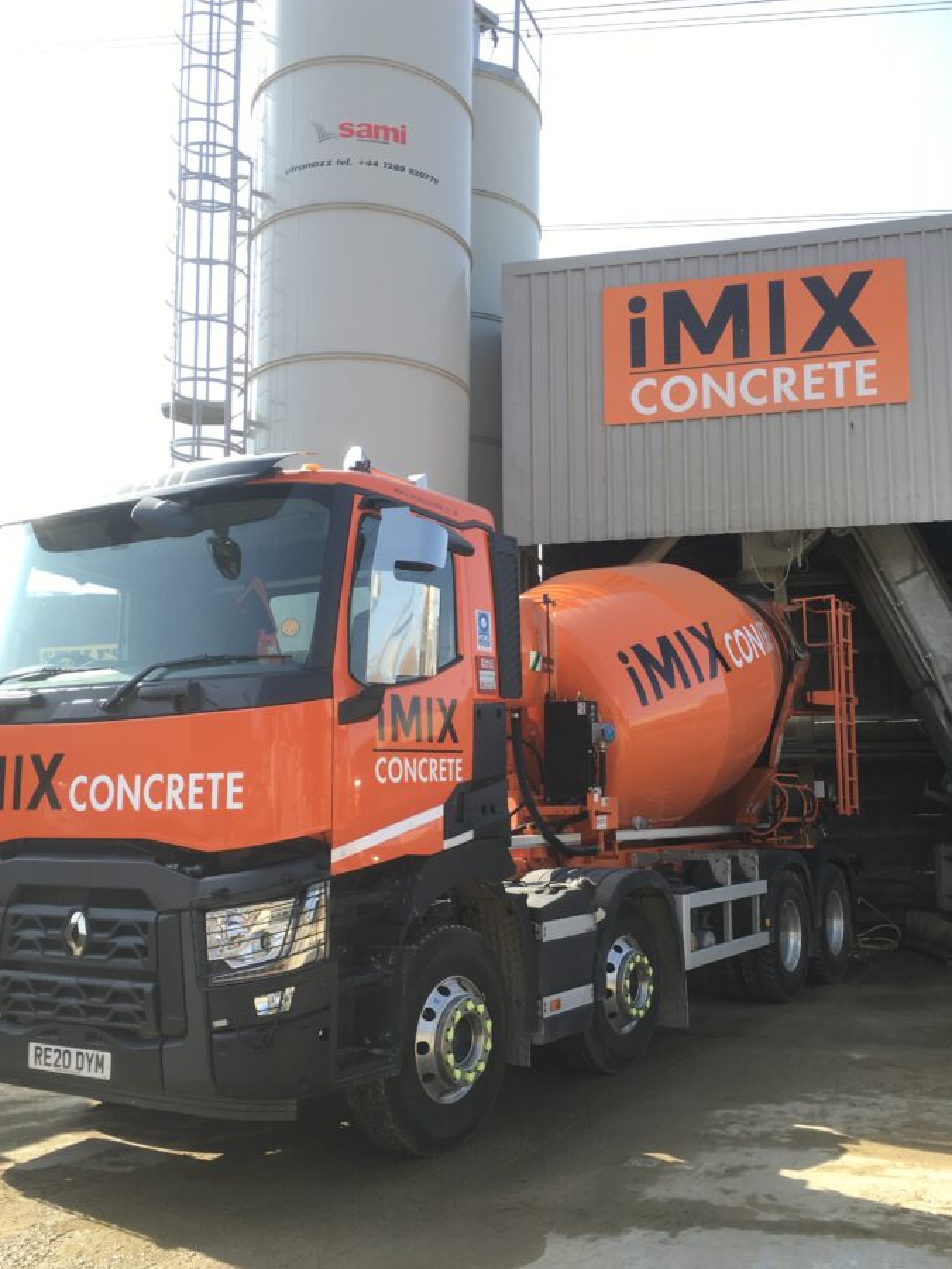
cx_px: 484
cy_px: 660
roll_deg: +1.2
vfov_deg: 55.3
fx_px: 1210
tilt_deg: +6.6
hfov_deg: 42.9
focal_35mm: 33
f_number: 2.2
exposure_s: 1/430
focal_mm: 4.15
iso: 25
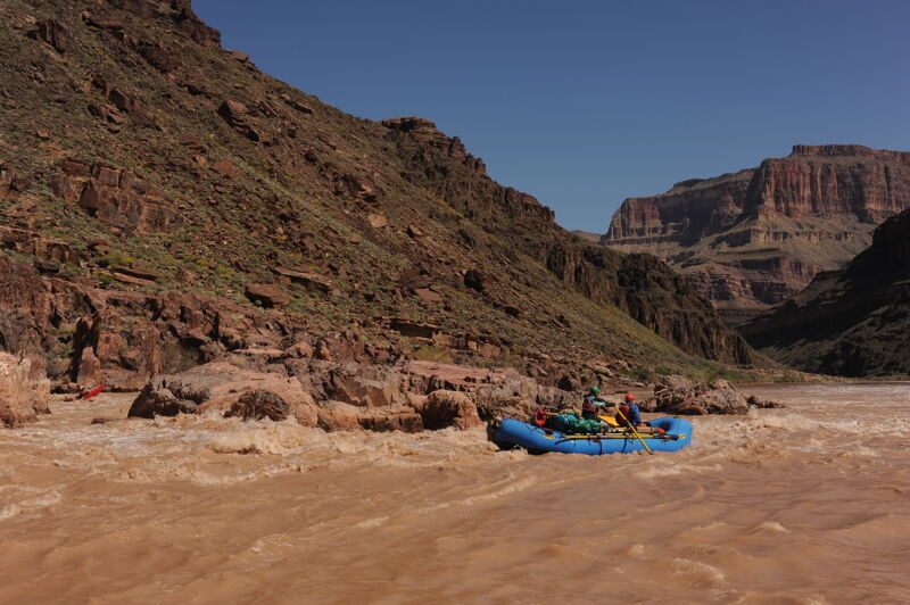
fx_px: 884
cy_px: 302
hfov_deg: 54.5
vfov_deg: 37.8
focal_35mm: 35
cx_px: 455
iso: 200
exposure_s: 1/800
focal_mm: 35
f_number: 10
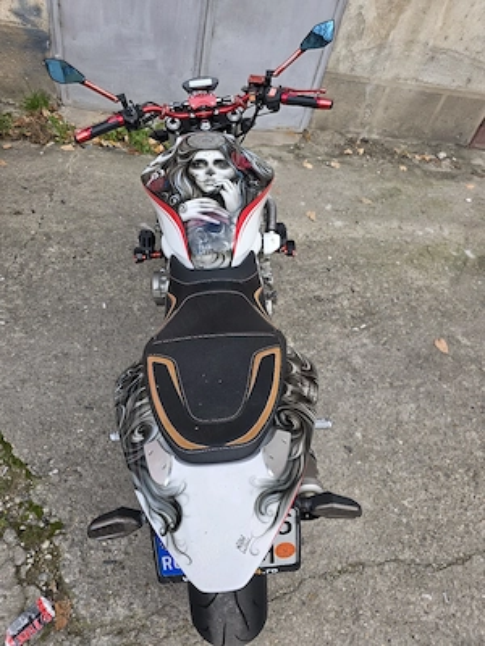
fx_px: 430
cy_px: 323
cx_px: 242
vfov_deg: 73.9
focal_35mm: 23
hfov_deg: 58.9
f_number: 1.7
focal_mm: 6.3
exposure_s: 1/370
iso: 40
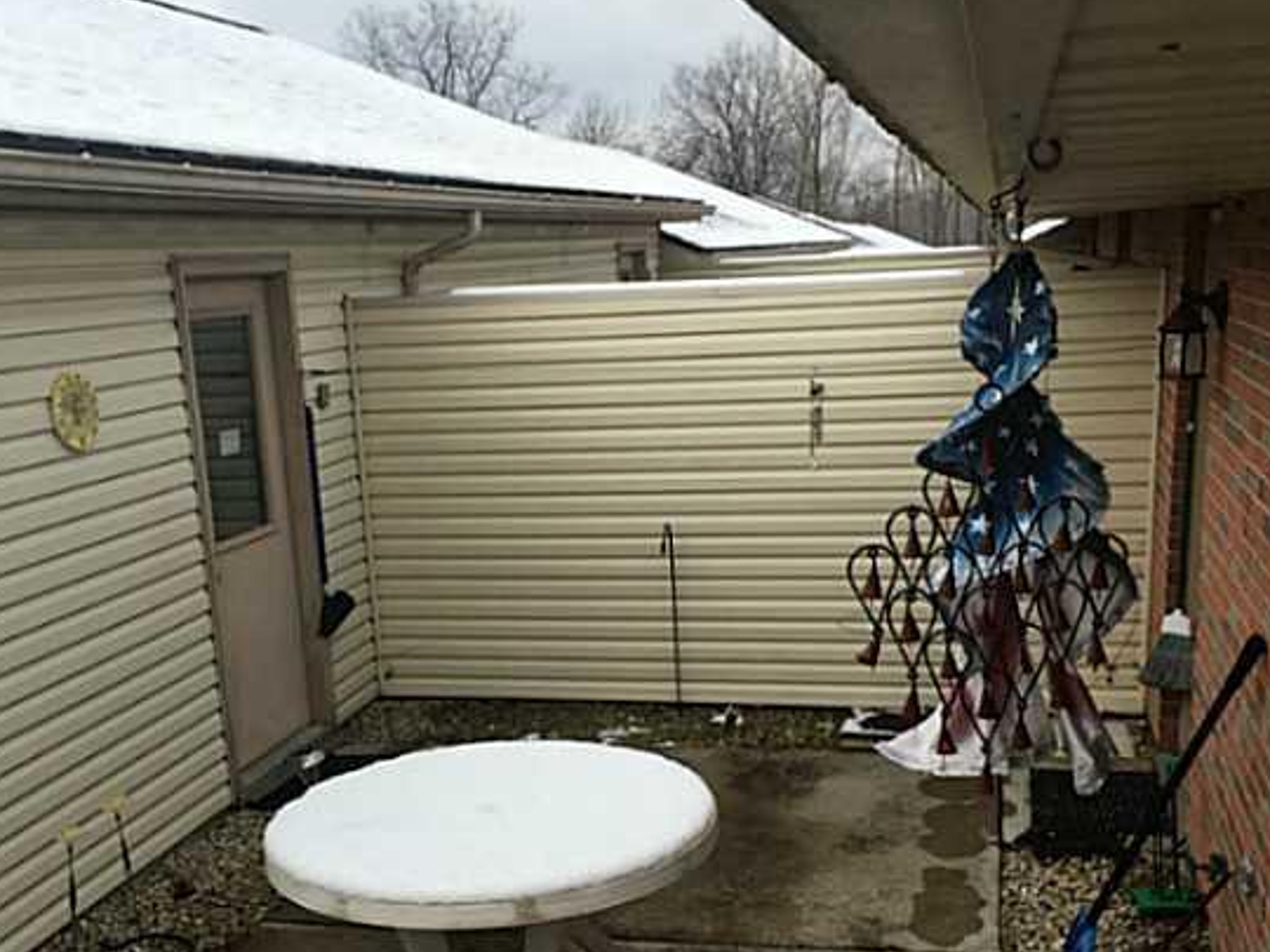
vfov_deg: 33.1
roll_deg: +2.4
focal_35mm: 43
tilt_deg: -15.5
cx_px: 588
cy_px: 691
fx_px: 1578
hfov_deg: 43.8
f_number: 2.2
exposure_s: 1/884
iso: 25
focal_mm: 4.15
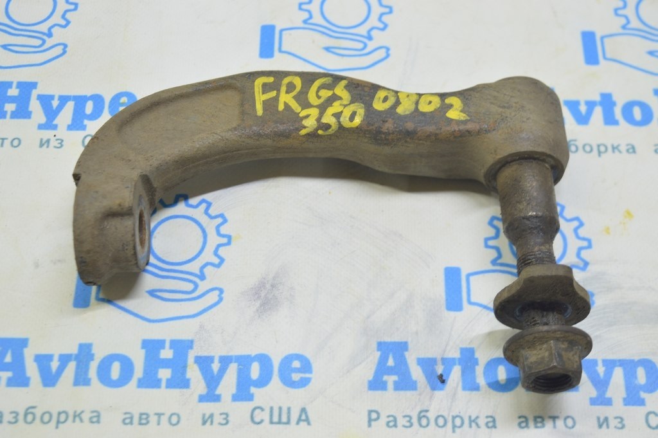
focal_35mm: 60
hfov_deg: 33.4
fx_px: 1096
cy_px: 219
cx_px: 329
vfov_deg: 22.6
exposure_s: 1/20
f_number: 5.6
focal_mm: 40
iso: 400
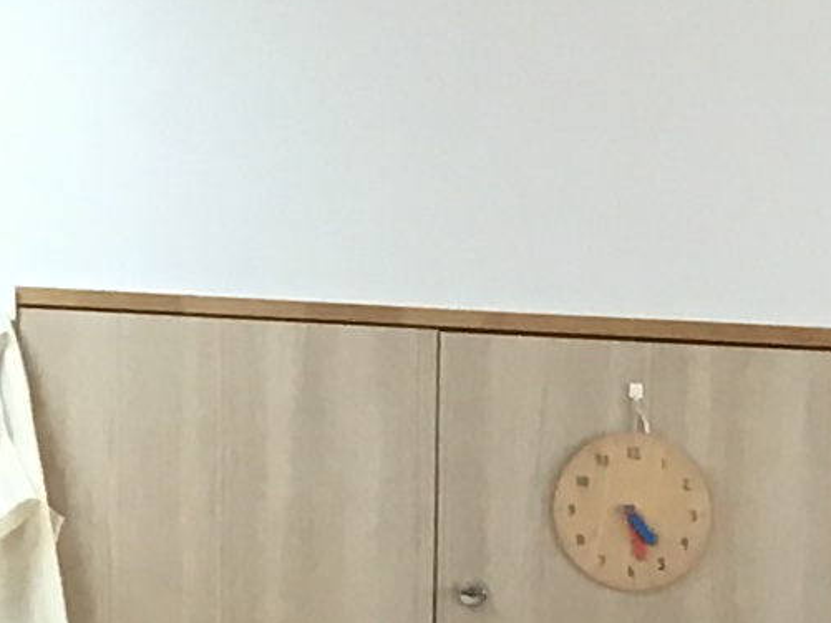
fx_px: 4850
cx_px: 1616
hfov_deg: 9.2
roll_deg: -3.9
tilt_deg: -6.1
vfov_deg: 7.2
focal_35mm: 202
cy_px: 1120
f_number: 2.4
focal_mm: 3.3
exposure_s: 1/30
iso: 64
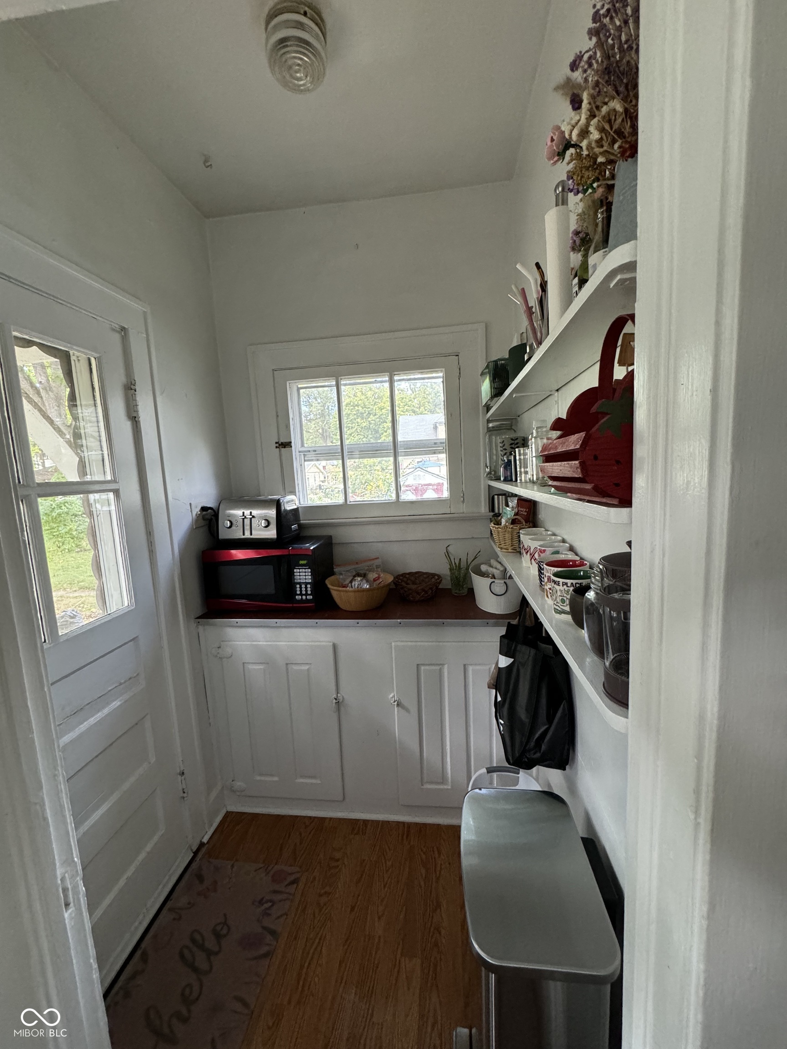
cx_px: 394
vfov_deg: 102.1
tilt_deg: -6.8
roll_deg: +3.8
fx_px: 424
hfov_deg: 85.7
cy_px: 524
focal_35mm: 14
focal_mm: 2.22
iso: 400
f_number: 2.2
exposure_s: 1/60
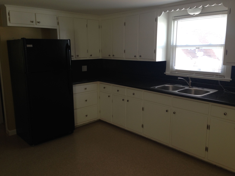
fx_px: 224
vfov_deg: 42.9
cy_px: 88
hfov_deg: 55.4
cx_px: 118
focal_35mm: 33
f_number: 2.4
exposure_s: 1/34
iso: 50
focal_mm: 4.12
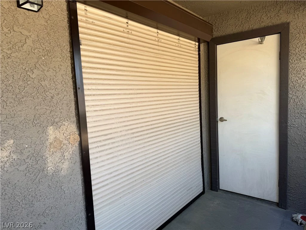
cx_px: 153
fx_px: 212
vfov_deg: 56.8
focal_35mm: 24
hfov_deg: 71.6
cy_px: 115
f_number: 1.78
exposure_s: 1/153
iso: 64
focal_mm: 6.76
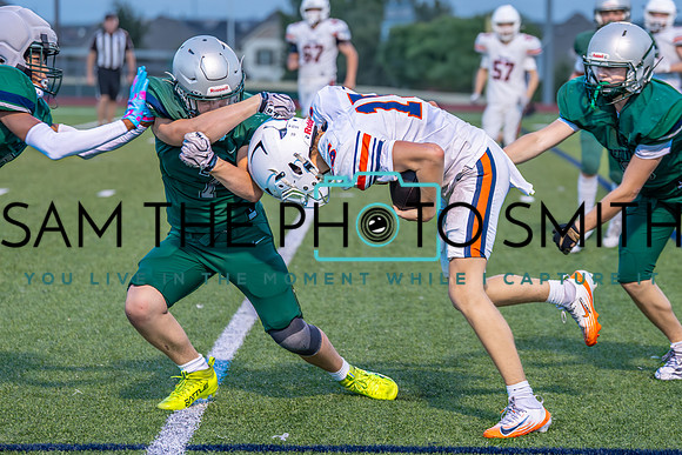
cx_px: 417
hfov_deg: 15.7
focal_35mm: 131
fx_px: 2477
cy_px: 190
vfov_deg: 10.5
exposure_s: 1/1000
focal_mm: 95
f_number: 2.8
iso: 1600
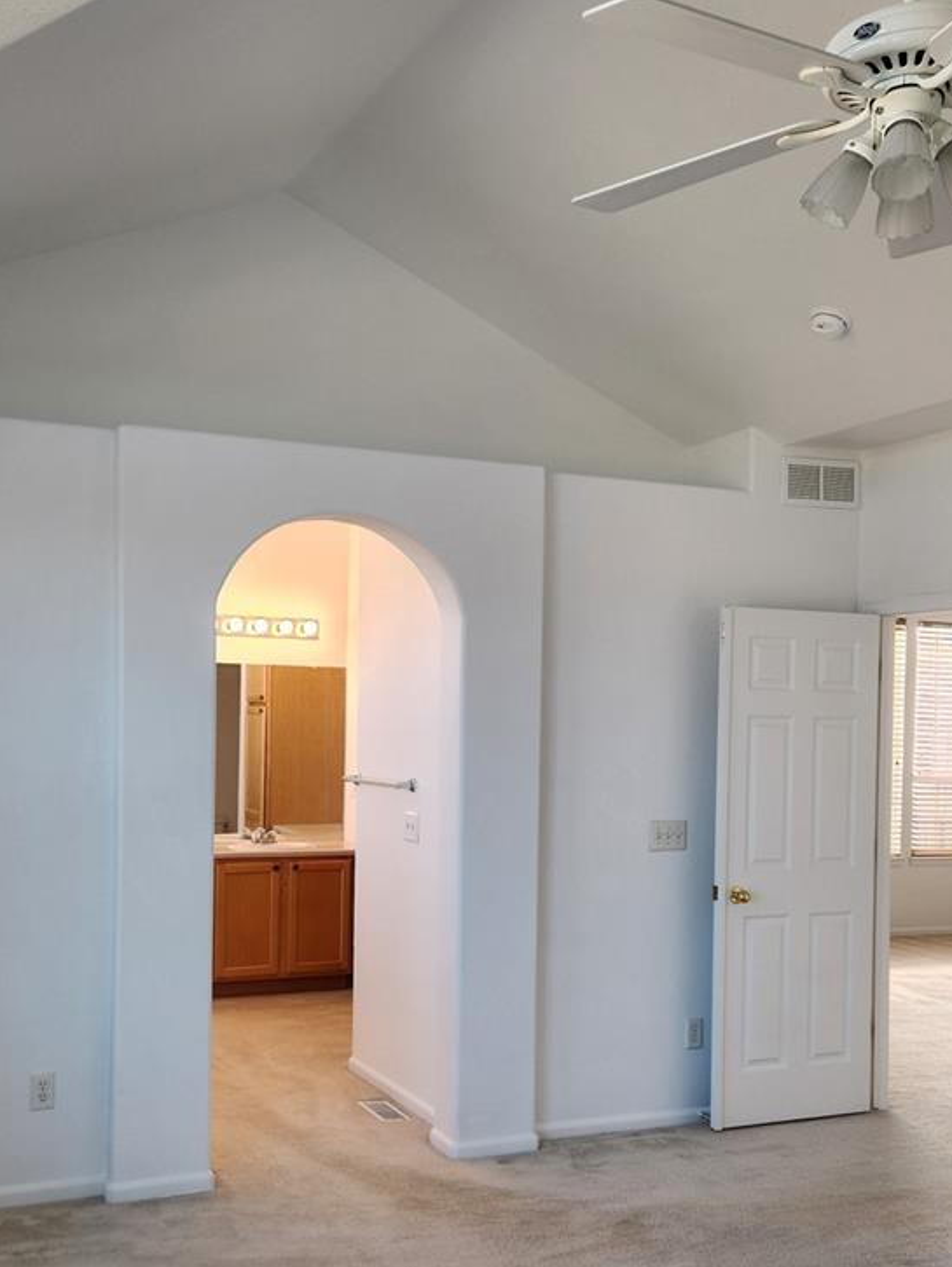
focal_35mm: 38
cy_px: 723
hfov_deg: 37.6
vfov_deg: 48.8
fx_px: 1393
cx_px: 379
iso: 50
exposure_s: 1/120
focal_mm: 5.4
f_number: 1.8
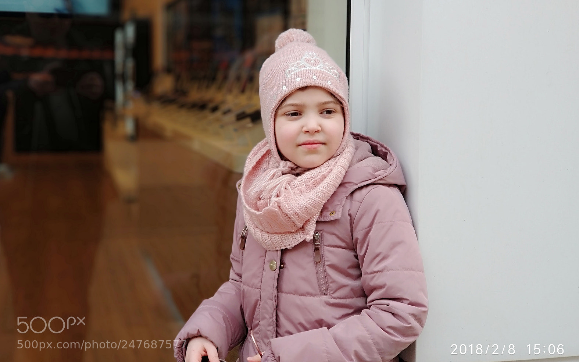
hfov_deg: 36.3
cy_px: 153
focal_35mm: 56
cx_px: 288
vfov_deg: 23.1
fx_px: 884
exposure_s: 1/100
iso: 160
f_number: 2.6
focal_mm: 6.06
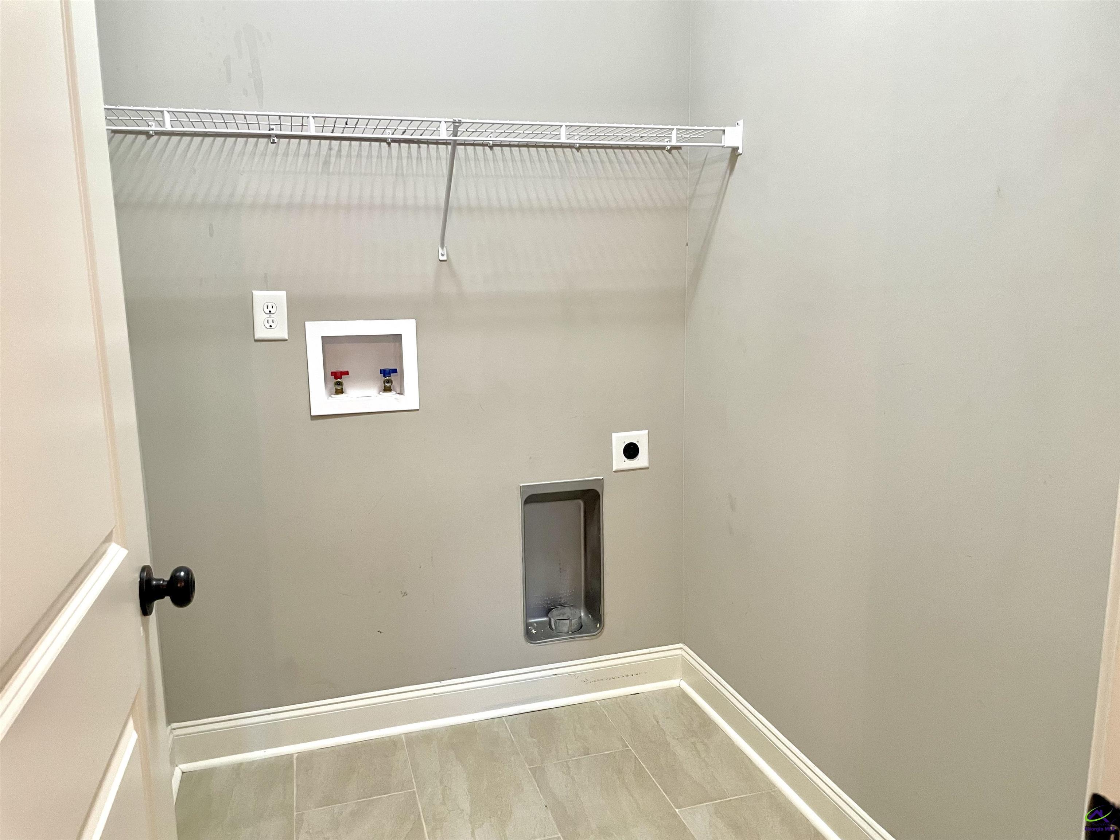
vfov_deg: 53.1
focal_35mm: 26
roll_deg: +1.6
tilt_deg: -9.3
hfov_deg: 67.3
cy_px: 420
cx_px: 560
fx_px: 841
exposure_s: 1/60
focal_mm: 4.2
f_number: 1.6
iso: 160
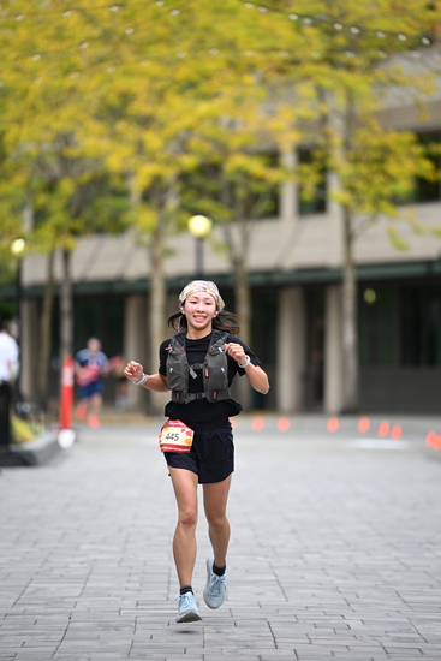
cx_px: 220
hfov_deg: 7.2
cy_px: 330
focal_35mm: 190
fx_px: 3489
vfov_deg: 10.8
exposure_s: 1/2000
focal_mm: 190
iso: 640
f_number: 2.8
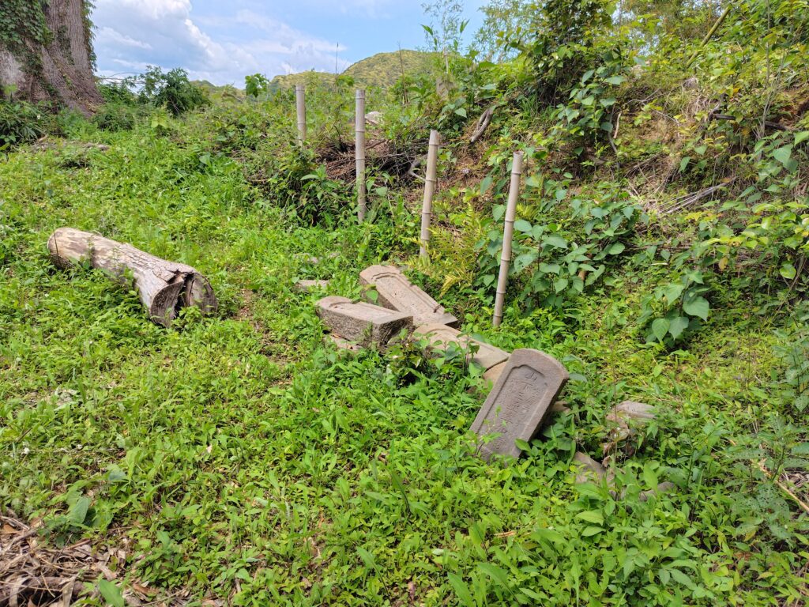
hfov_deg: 73.9
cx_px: 404
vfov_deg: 58.9
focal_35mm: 23
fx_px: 538
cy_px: 304
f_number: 1.9
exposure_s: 1/1224
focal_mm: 5.6
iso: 50
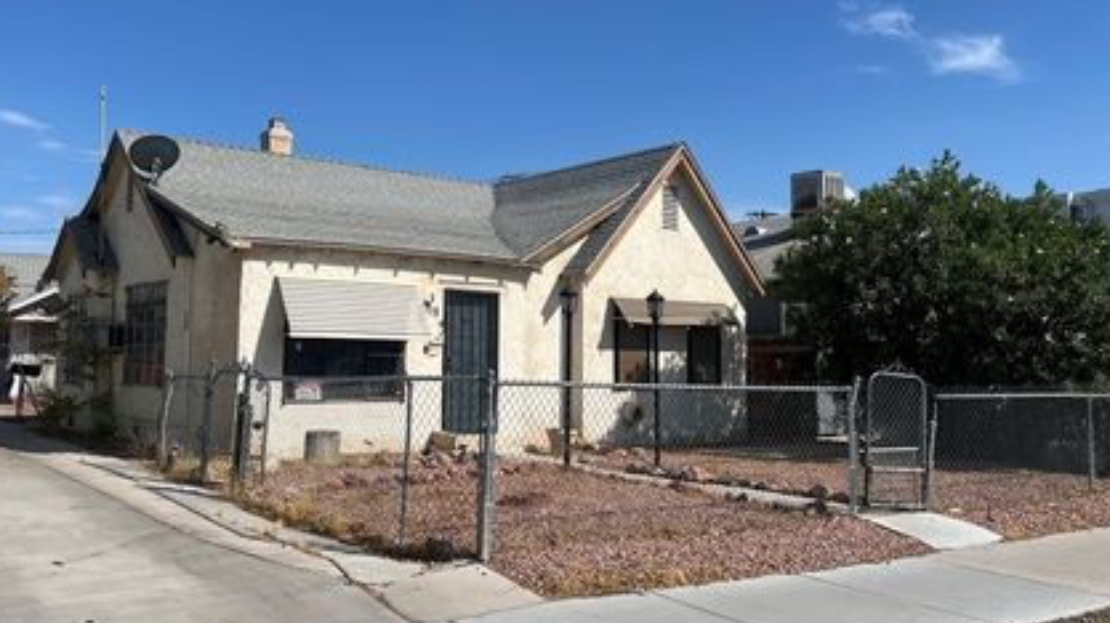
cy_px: 286
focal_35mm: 34
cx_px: 458
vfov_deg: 34.6
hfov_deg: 57.7
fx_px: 1000
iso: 50
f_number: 1.5
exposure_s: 1/6993
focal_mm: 5.7
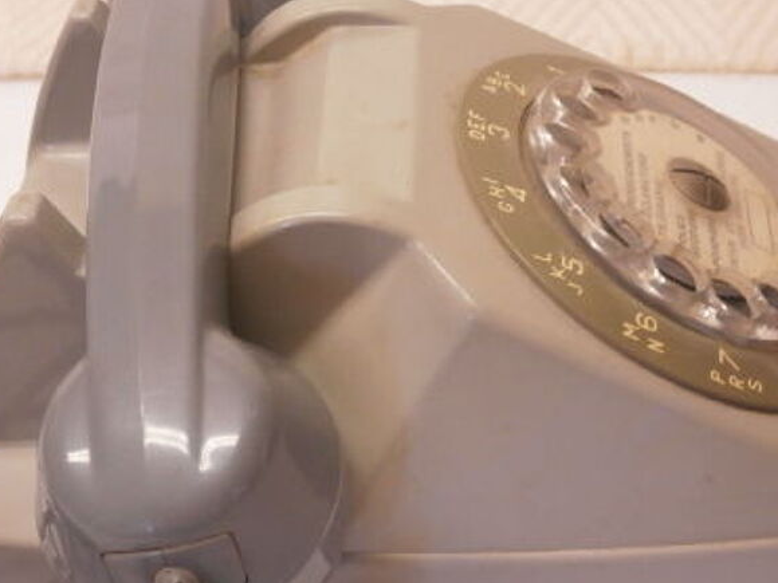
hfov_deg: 24.1
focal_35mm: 81
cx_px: 376
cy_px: 319
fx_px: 1820
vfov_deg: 18.2
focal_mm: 8.3
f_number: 3.4
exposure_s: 1/30
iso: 200
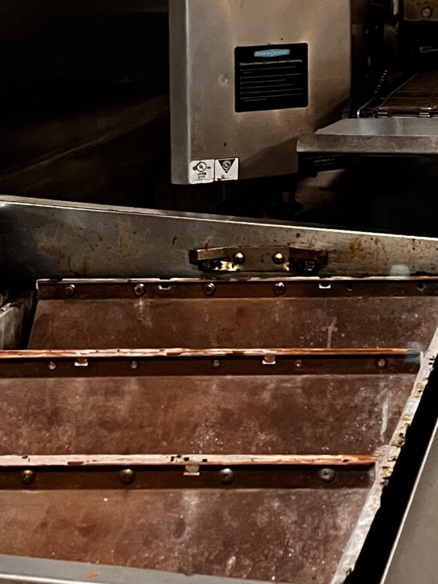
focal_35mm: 87
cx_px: 565
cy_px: -121
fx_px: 1467
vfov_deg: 20.9
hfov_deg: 16.1
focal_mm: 5.1
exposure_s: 1/60
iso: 125
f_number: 1.6
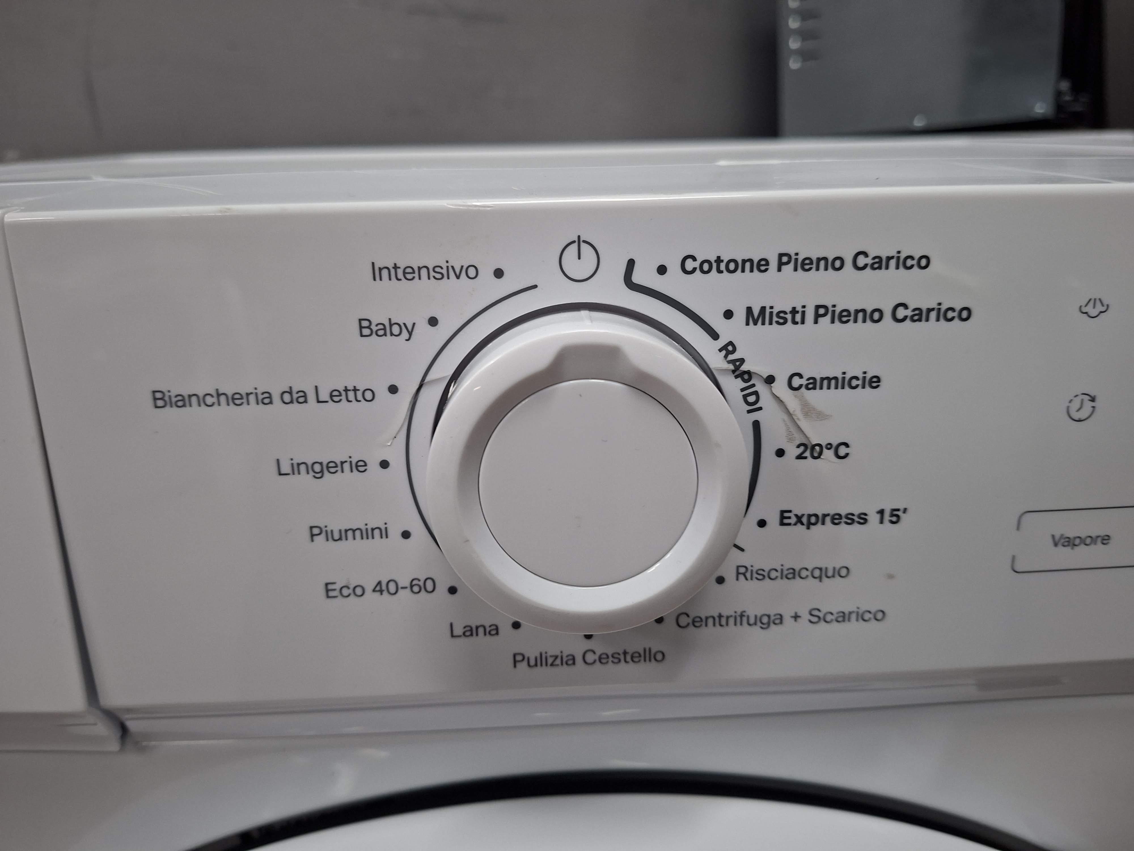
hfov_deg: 73.9
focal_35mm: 23
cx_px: 567
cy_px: 426
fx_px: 753
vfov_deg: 58.9
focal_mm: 5.54
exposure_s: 1/50
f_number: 1.8
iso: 200
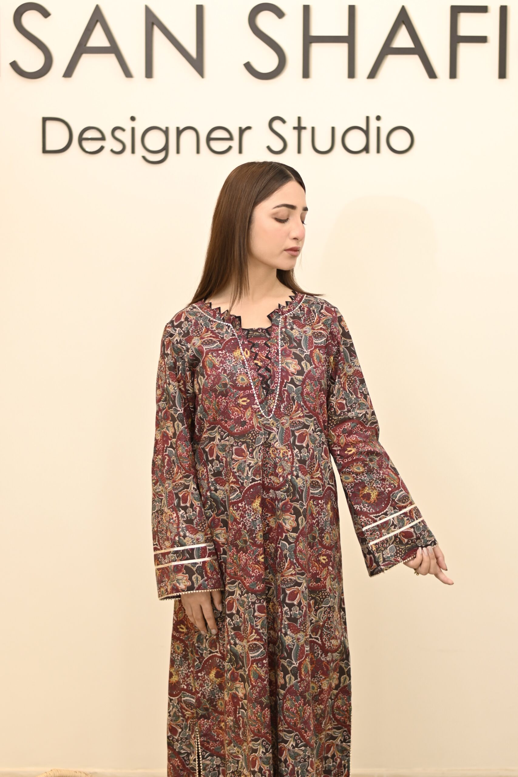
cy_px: 388
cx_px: 259
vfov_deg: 27.0
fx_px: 1618
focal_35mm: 75
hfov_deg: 18.2
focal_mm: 50
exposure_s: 1/125
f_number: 2
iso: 125
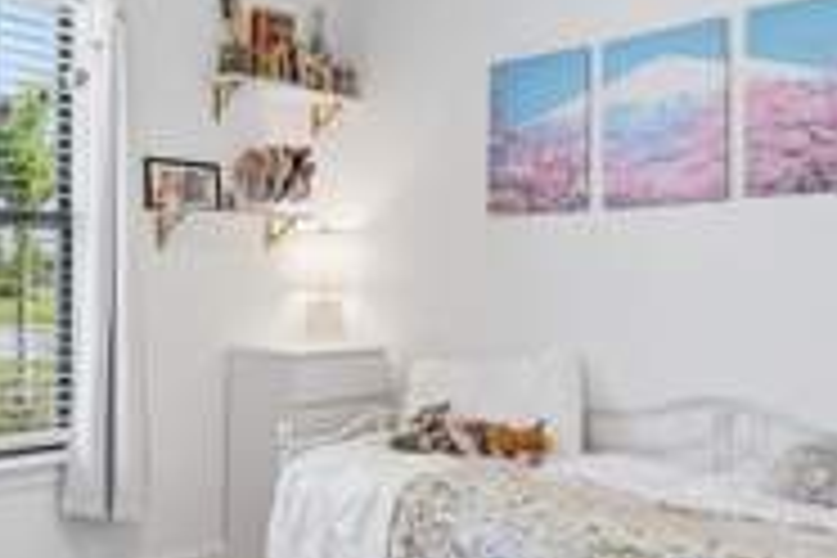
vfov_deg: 36.9
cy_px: 268
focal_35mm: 36
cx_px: 198
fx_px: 837
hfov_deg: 50.7
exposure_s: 1/30
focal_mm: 14
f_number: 8
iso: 400
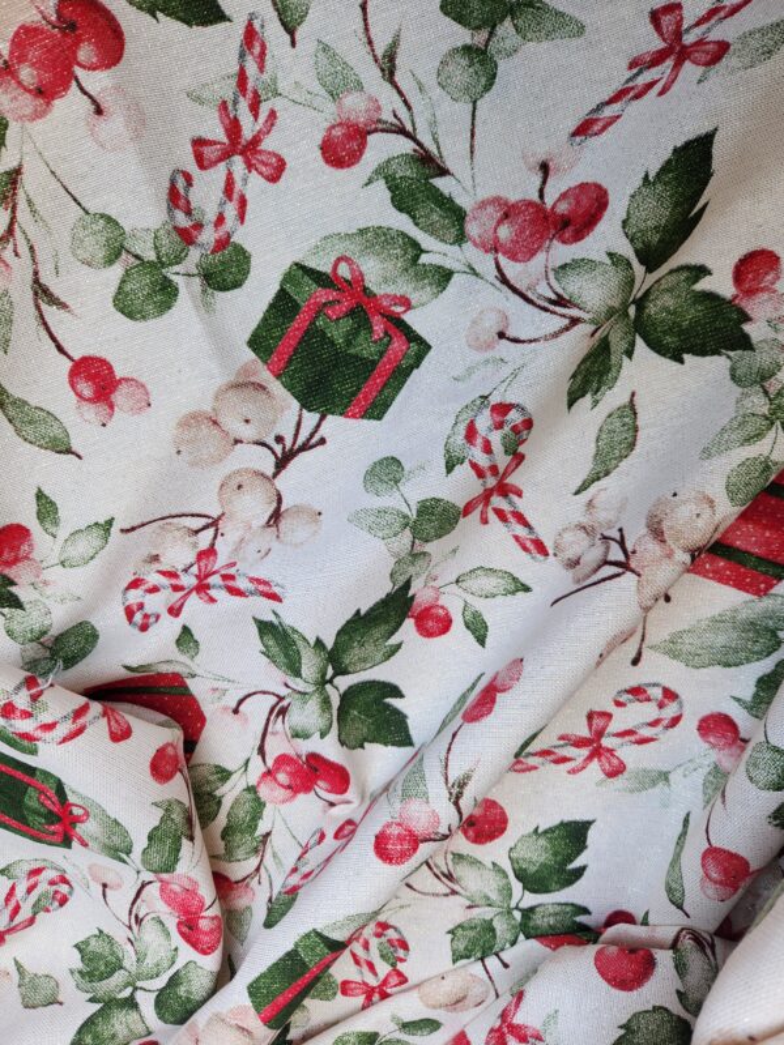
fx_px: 695
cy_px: 522
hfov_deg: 58.9
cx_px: 392
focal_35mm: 23
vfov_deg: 73.9
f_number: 1.8
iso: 25
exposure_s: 1/120
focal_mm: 5.4
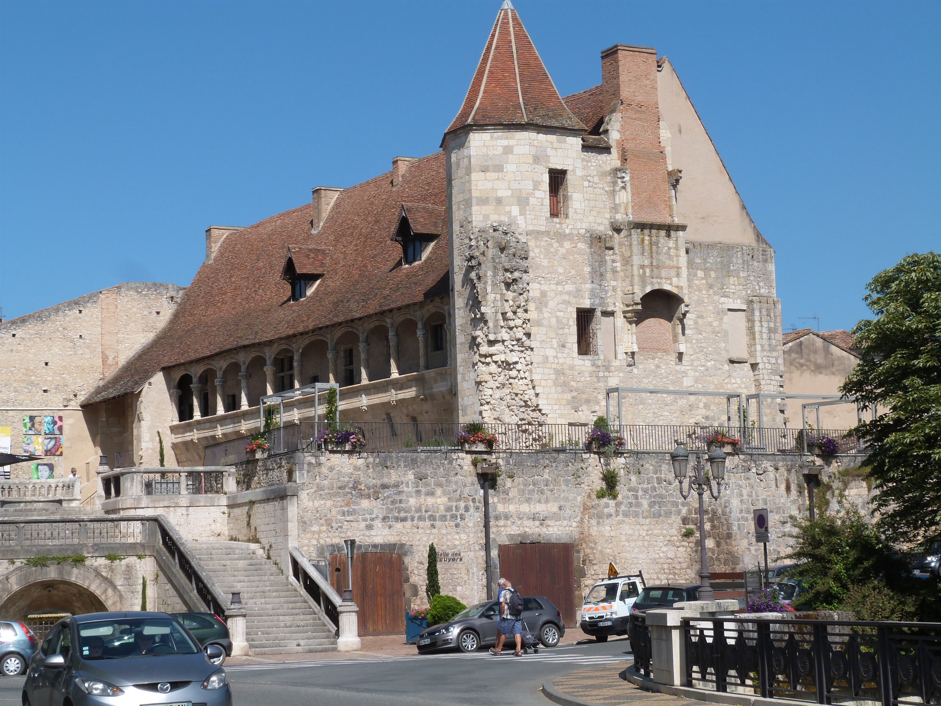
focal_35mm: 75
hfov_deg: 26.0
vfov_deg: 19.6
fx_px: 2039
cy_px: 353
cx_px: 470
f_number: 5.6
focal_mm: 13.5
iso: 100
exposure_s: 1/640
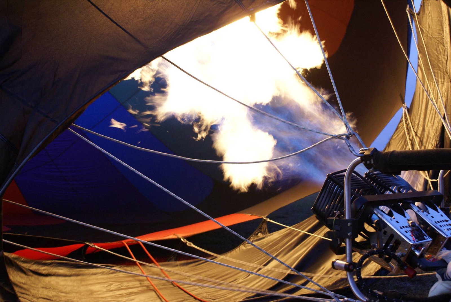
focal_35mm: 52
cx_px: 226
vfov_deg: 25.8
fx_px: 658
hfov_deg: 37.8
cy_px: 151
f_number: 5.6
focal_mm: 35
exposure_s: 1/60
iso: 400
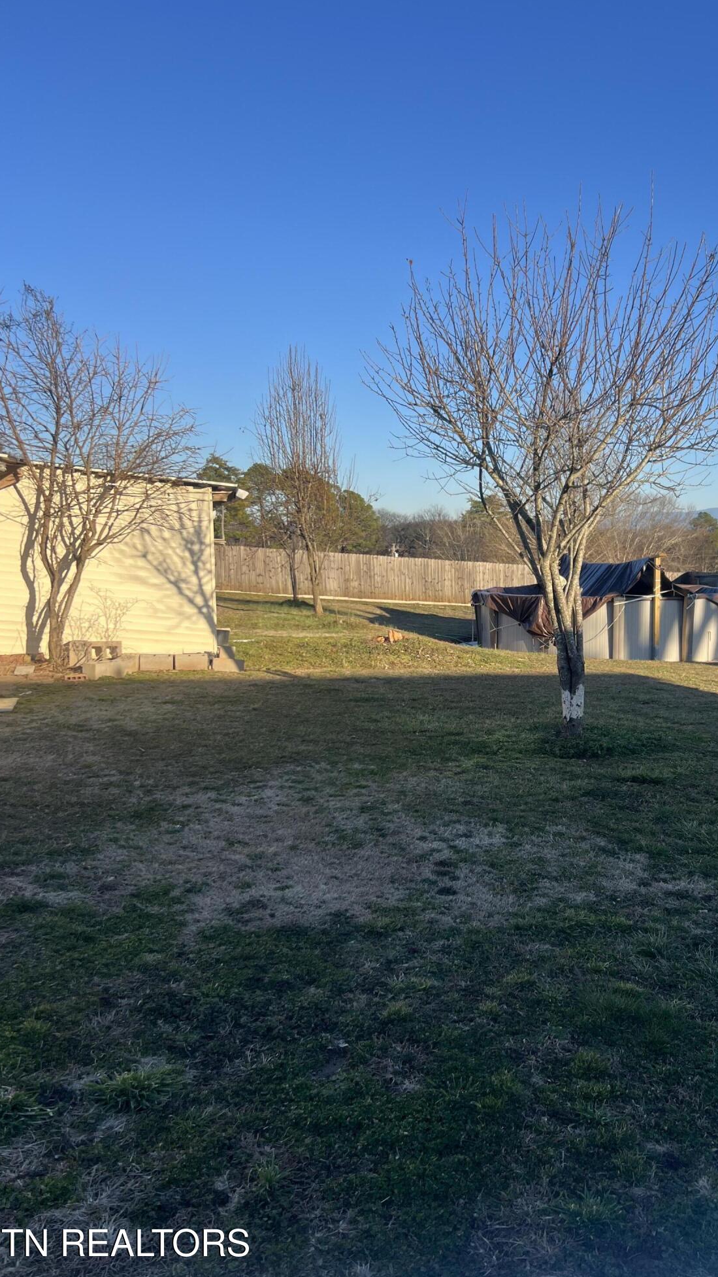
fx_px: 982
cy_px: 650
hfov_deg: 39.8
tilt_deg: -6.4
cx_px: 463
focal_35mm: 29
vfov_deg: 66.1
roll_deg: +0.6
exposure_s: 1/2165
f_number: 1.5
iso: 50
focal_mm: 5.7
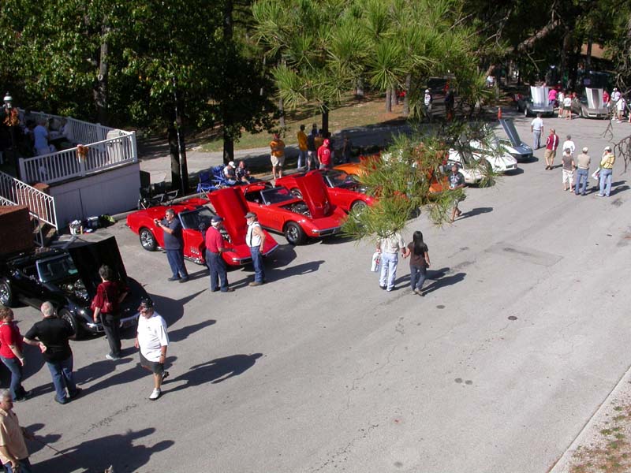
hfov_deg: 49.0
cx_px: 316
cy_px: 236
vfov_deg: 37.7
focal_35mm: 38
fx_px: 693
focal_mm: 7.85
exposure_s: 1/297
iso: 100
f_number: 7.5
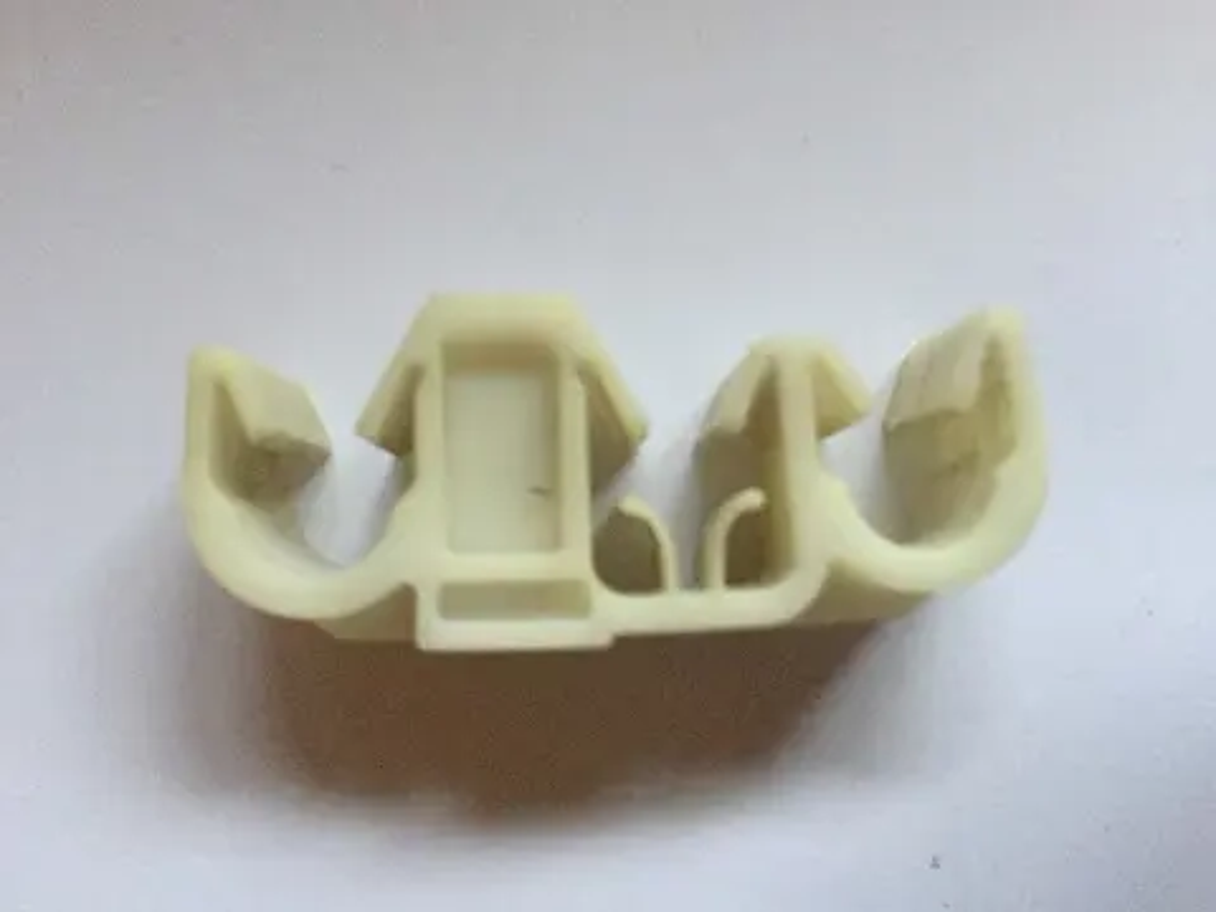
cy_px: 456
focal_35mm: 29
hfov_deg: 61.7
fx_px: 1019
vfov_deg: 48.2
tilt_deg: -83.8
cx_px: 608
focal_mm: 4.15
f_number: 2.2
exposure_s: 1/17
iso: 320
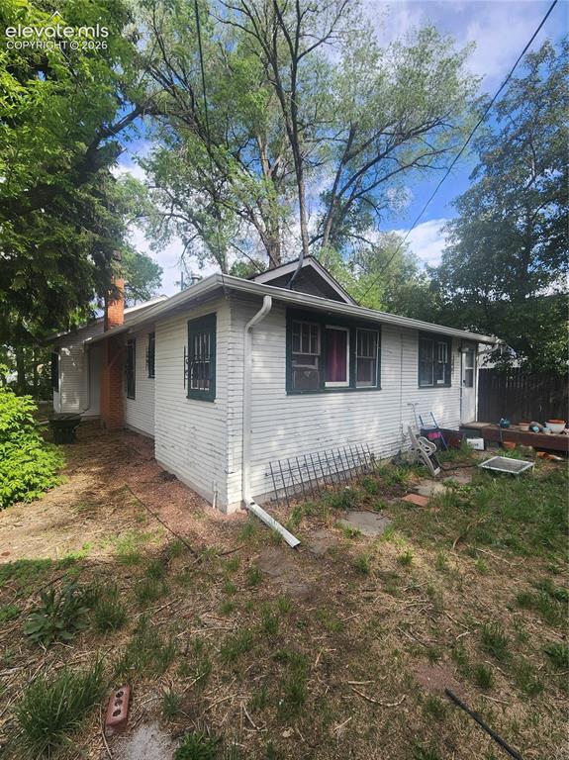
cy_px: 380
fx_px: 285
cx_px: 284
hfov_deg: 89.9
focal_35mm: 13
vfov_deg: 106.2
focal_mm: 2.2
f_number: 2.2
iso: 50
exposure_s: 1/559
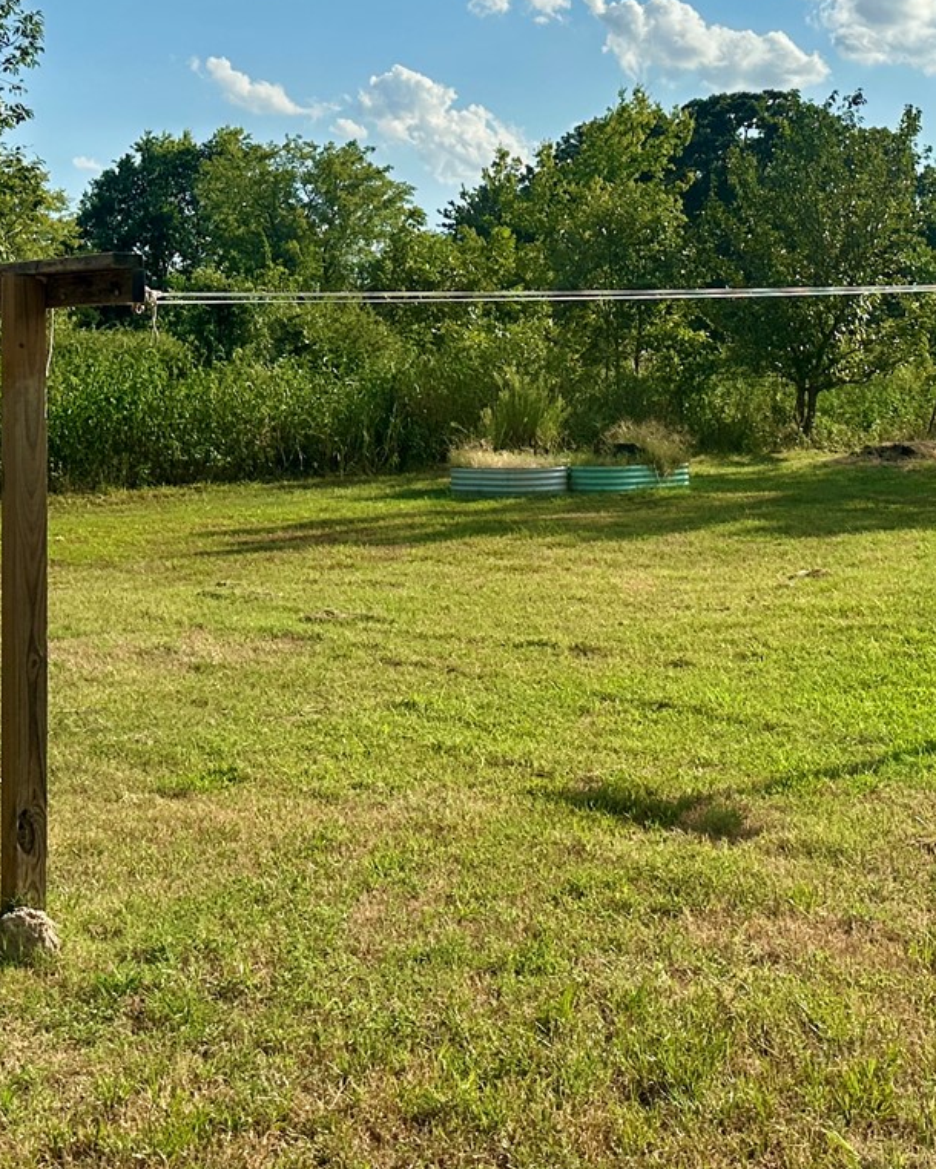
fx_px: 2042
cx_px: 574
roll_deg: +0.3
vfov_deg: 31.5
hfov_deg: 25.8
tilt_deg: +2.1
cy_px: 324
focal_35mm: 59
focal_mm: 6.86
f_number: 1.78
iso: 80
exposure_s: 1/7042
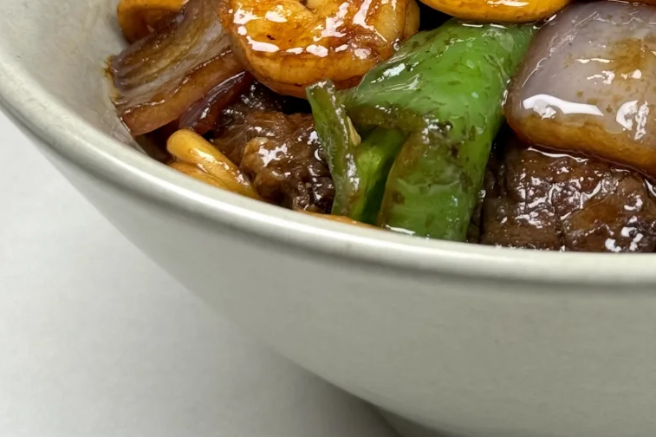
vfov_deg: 14.3
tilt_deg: -26.6
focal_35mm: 95
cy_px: 125
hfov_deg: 21.4
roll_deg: +0.6
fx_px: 1730
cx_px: 404
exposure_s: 1/121
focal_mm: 6.76
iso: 80
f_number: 1.78
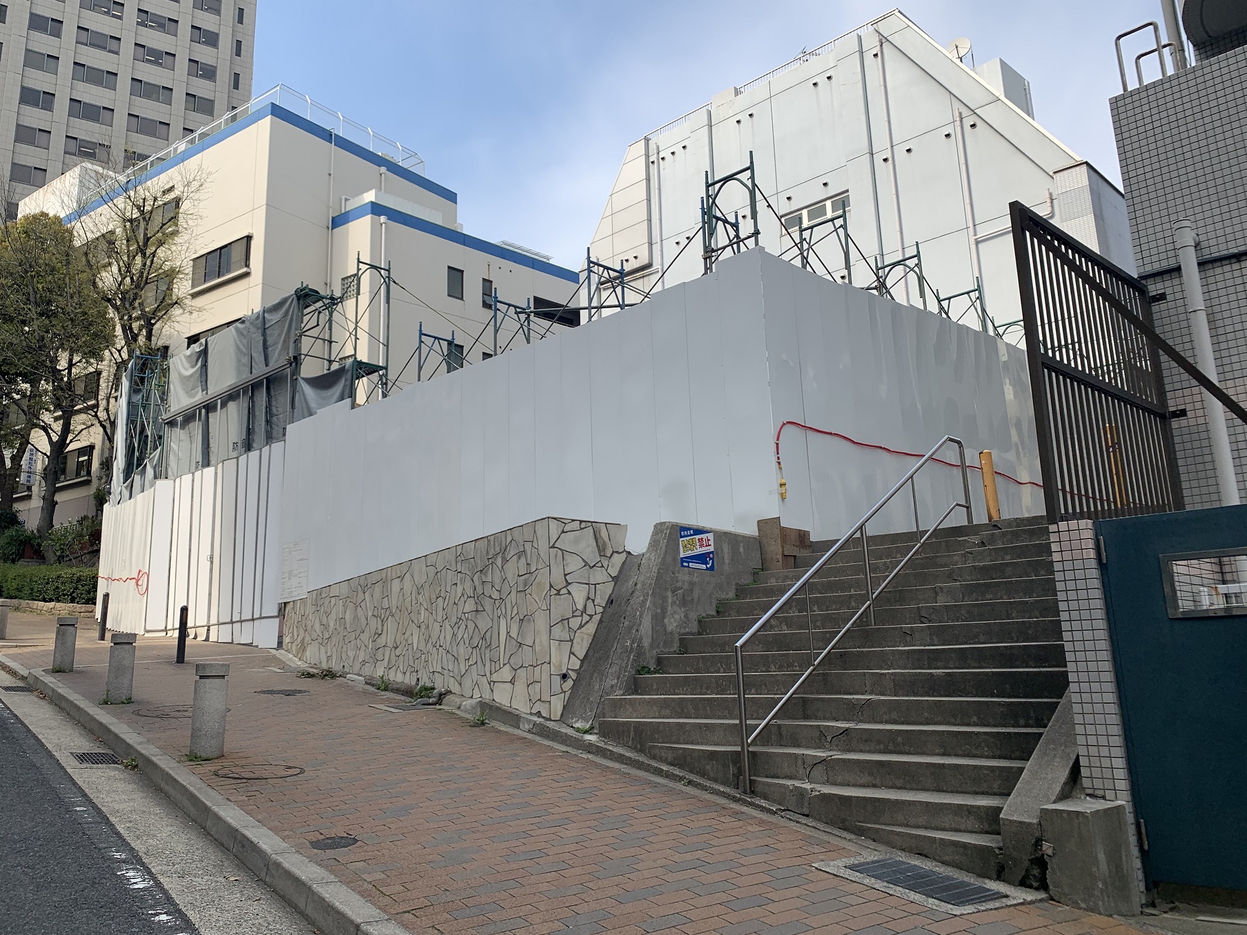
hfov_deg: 61.5
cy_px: 428
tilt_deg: +16.5
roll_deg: +0.0
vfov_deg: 48.2
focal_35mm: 29
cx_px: 554
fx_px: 1045
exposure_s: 1/1560
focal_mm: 4.25
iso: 25
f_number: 1.8
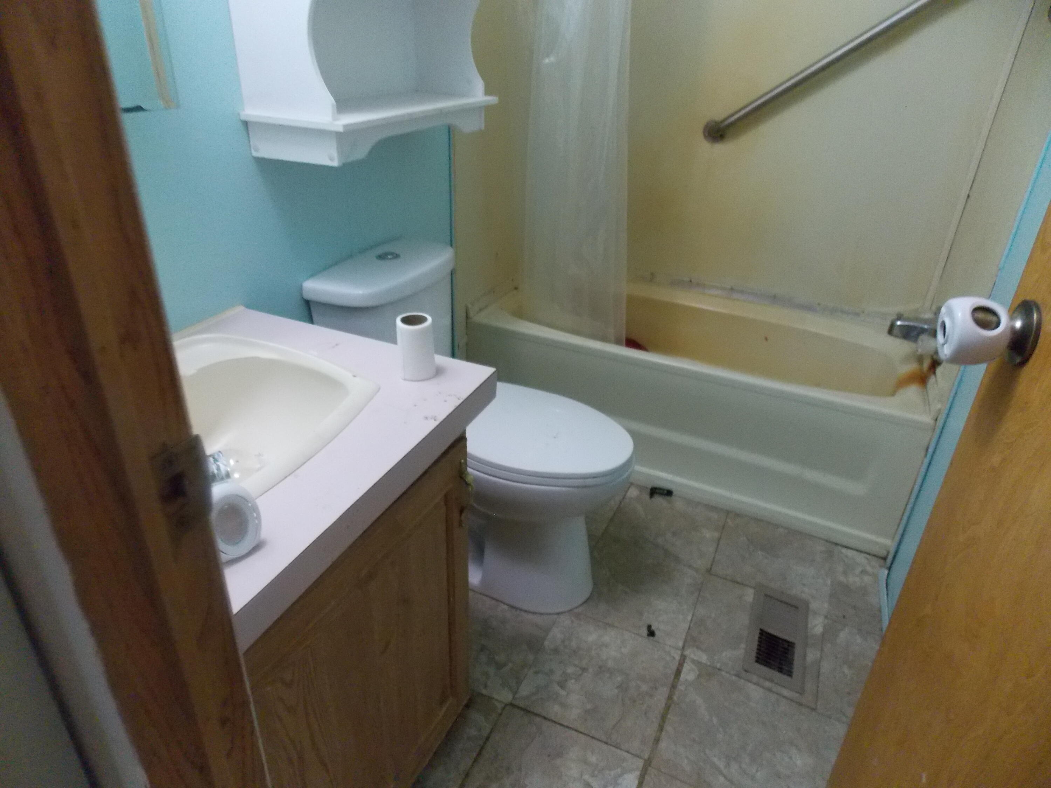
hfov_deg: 73.9
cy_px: 394
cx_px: 526
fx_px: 698
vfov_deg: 58.9
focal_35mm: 23
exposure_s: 1/20
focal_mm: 4
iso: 400
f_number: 3.1
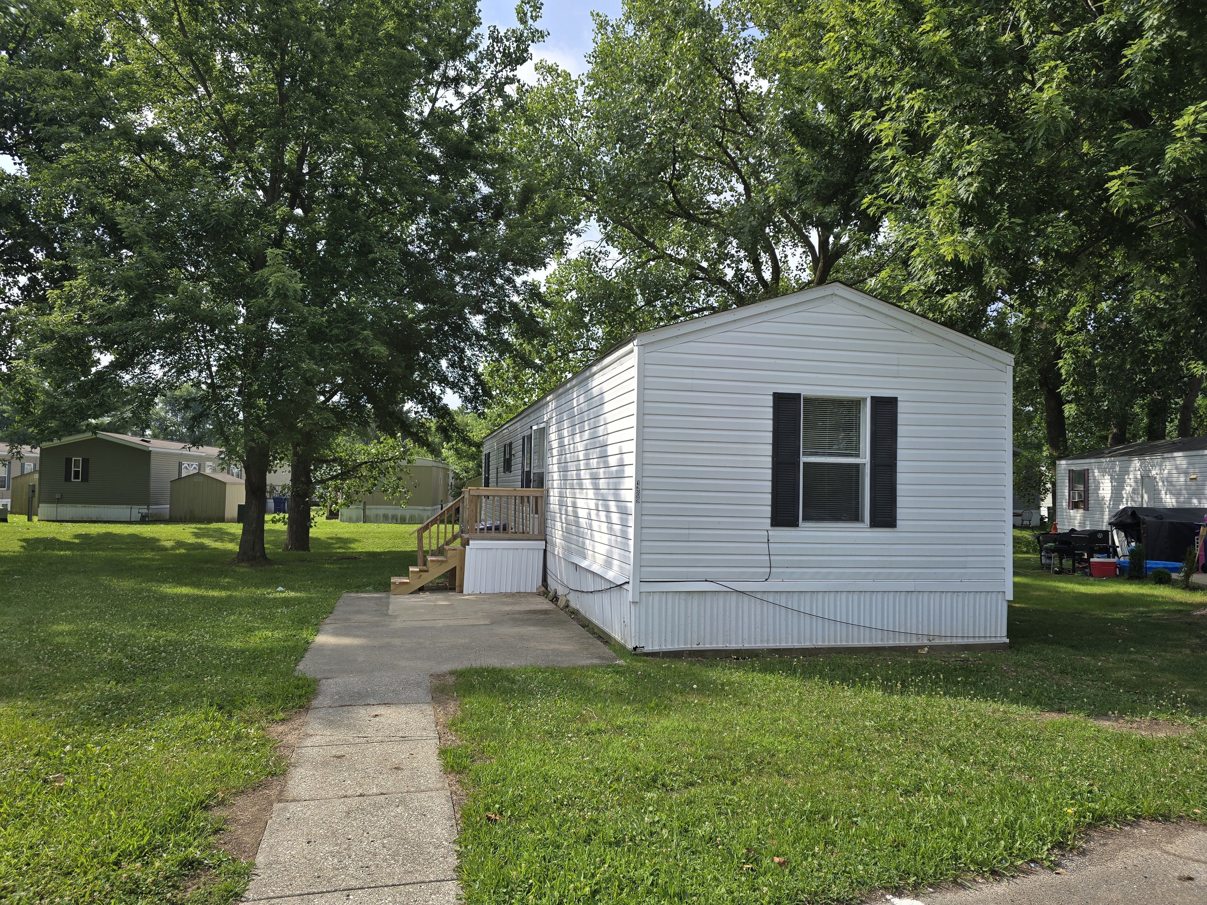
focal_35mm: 23
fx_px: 802
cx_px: 604
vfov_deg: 58.9
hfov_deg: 73.9
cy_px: 452
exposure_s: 1/684
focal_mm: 6.3
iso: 12
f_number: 1.7
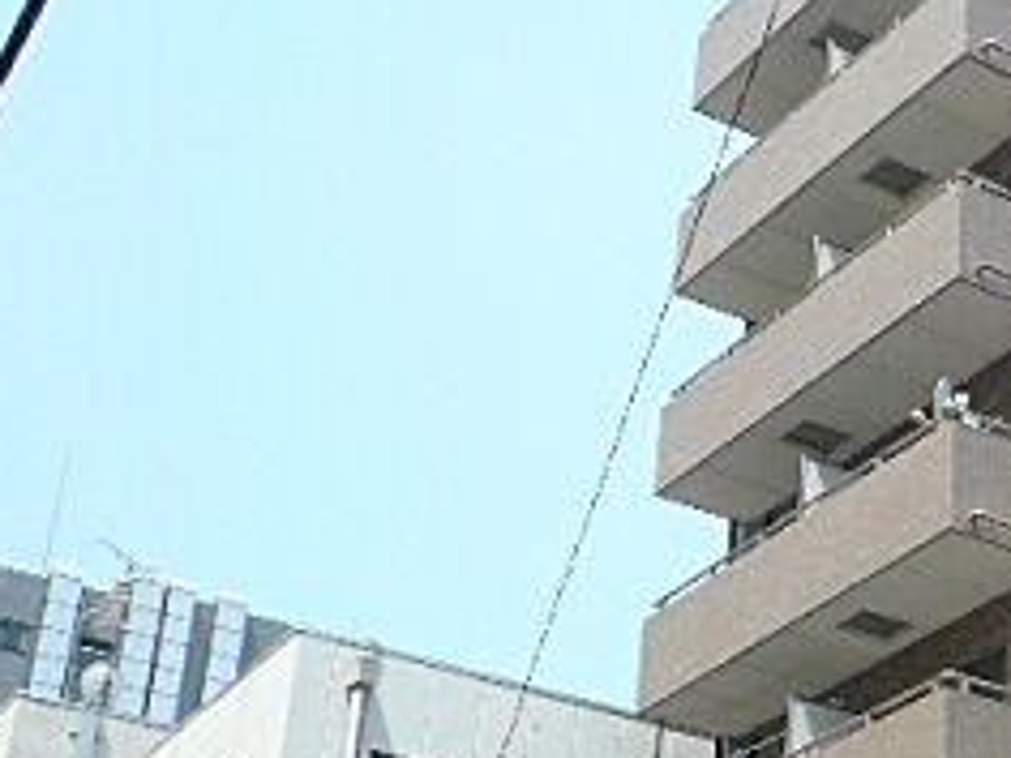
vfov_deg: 19.2
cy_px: 578
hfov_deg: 23.1
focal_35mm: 76
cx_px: 1281
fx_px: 2220
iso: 100
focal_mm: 4.6
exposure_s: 1/800
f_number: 2.8
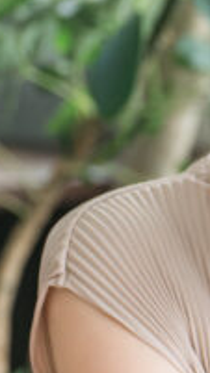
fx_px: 5021
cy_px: 283
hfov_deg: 2.4
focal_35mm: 507
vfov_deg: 4.3
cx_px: 643
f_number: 2.8
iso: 250
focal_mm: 95
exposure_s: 1/200
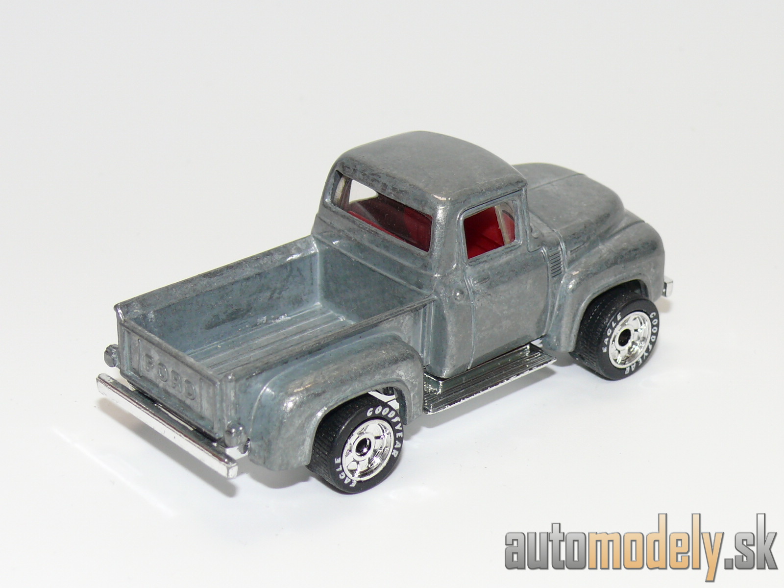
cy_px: 294
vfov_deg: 15.6
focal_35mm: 95
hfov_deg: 20.7
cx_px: 392
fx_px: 2152
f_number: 4
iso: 100
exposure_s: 1/30
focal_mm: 13
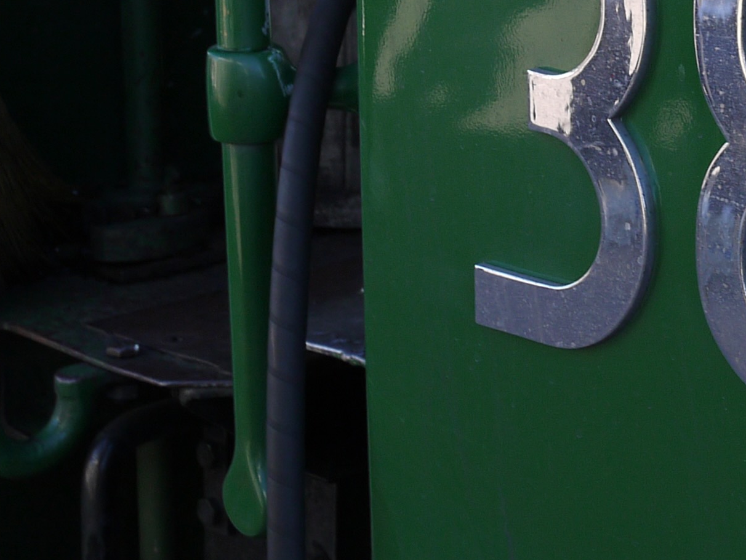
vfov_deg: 11.1
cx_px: 868
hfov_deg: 14.5
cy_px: -17
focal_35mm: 132
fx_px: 2845
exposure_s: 1/125
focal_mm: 20
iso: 125
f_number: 5
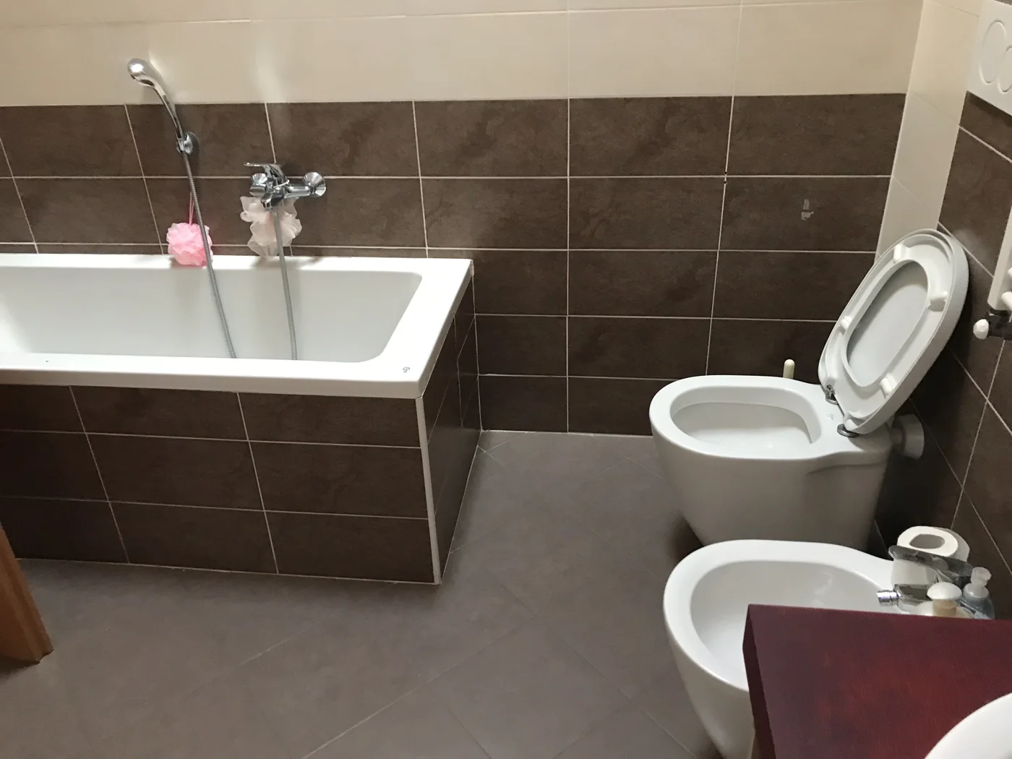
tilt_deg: -28.5
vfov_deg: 49.7
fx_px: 819
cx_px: 506
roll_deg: +3.4
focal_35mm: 28
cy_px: 380
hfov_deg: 63.4
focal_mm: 3.99
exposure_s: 1/11
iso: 100
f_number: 1.8
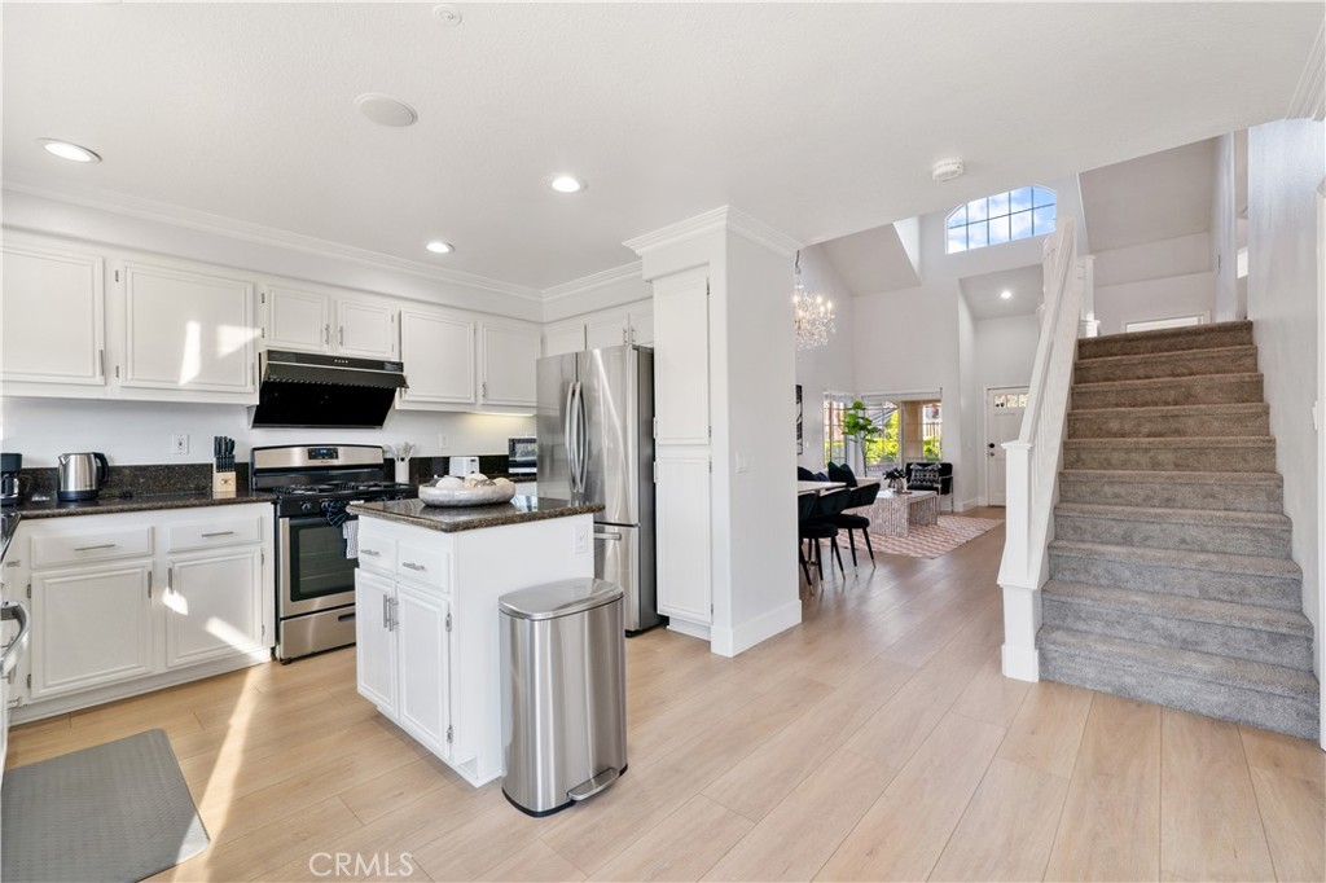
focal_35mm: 15
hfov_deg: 100.4
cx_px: 663
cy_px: 442
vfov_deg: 77.3
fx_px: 552
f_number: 8
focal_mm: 15
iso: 800
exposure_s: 1/15
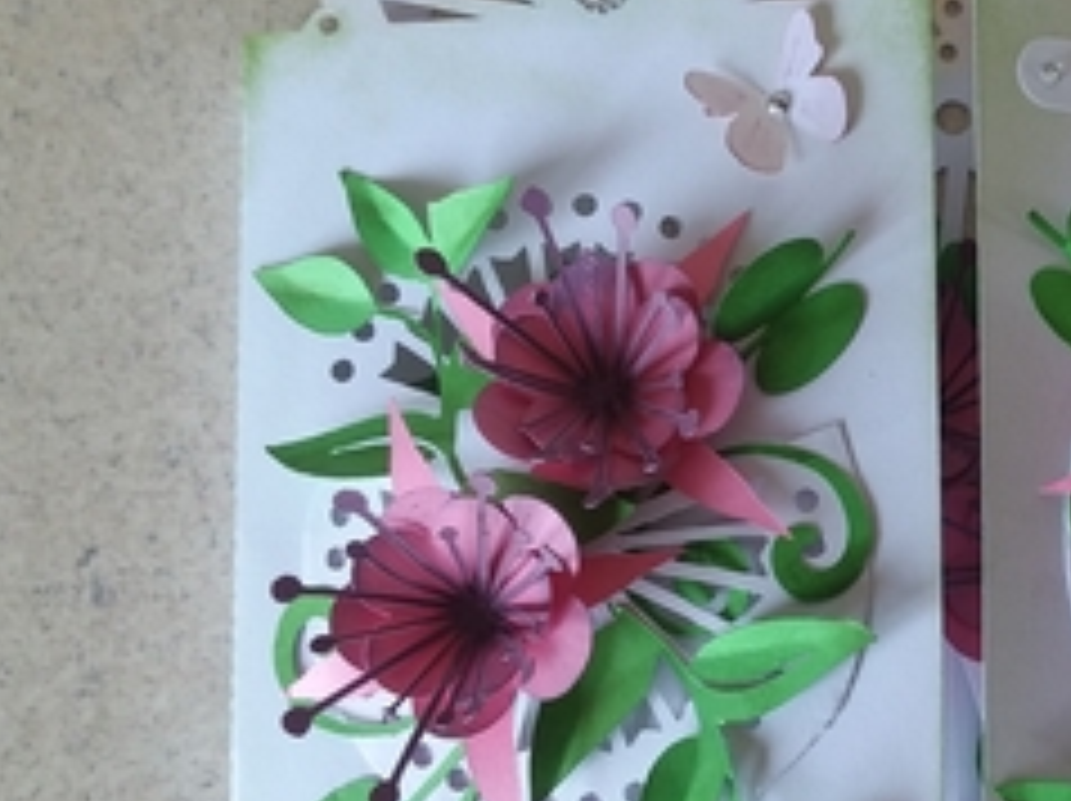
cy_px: 412
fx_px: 1576
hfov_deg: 35.5
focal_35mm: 51
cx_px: 950
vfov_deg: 28.5
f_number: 1.9
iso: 50
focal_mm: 2.91
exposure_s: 1/30
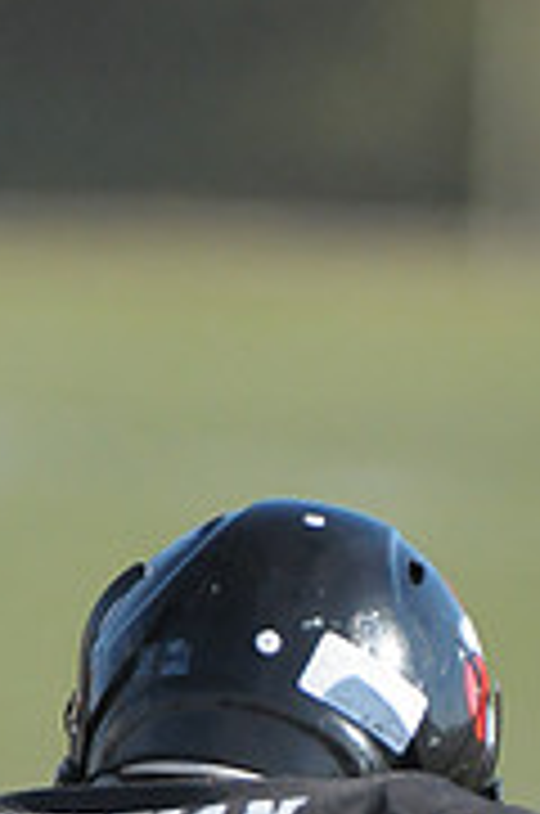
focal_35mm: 1631
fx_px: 36836
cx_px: 506
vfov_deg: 1.3
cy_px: 1259
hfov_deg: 0.8
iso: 1600
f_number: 4
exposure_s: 1/8000
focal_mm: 340
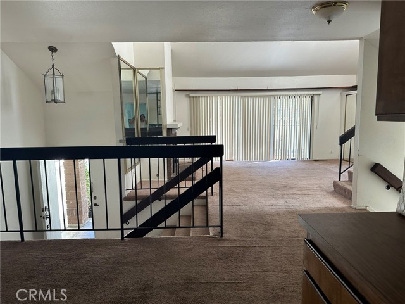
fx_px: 281
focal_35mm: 24
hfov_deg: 71.6
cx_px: 202
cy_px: 152
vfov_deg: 56.8
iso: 160
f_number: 1.78
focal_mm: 6.86
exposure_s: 1/121
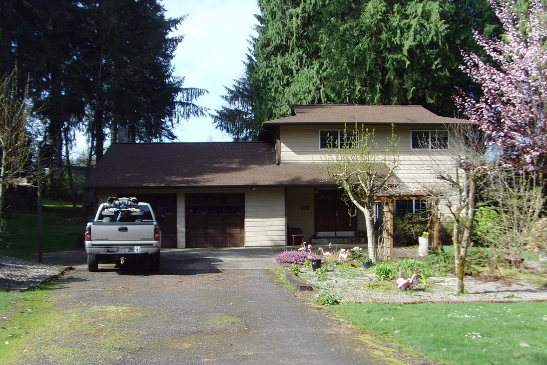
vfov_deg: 32.6
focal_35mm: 41
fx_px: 623
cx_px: 275
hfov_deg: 47.4
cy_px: 201
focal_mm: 6.6
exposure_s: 1/350
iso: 80
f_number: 3.5
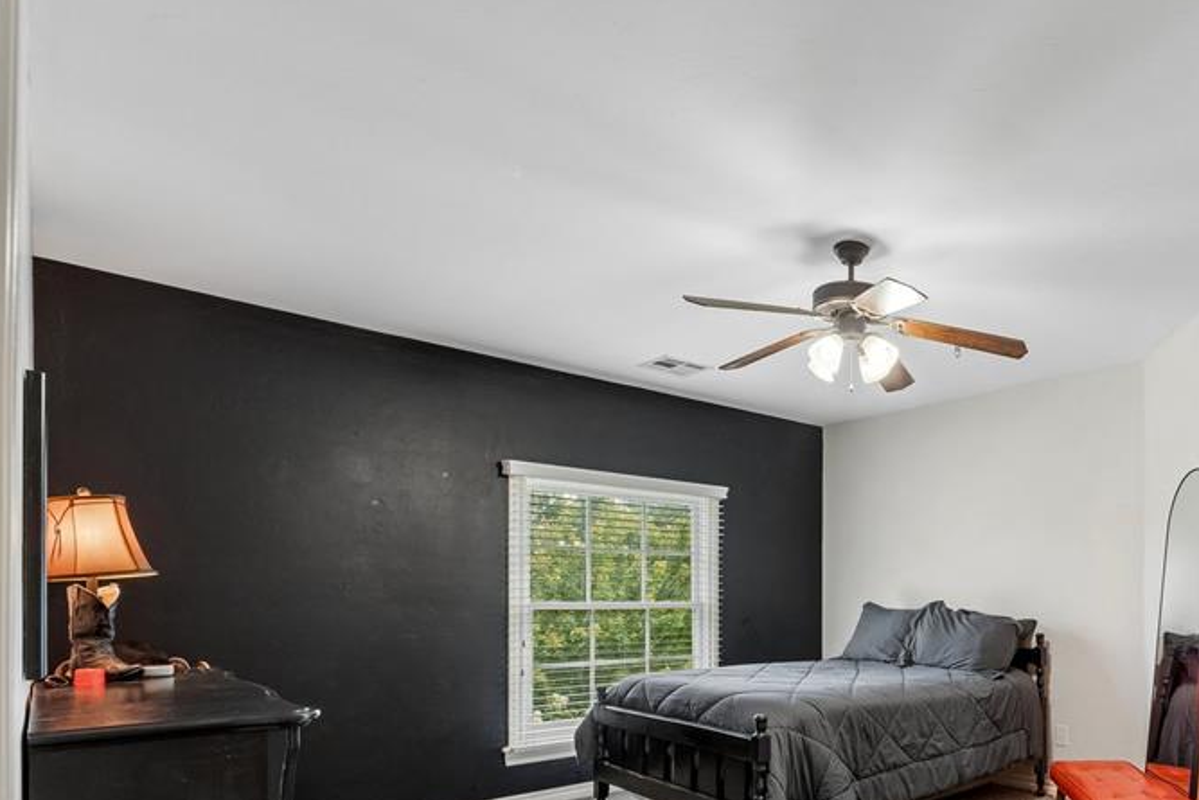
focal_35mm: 23
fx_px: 766
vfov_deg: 52.9
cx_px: 914
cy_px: 591
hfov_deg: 70.4
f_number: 8
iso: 200
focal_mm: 10
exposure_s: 1/15
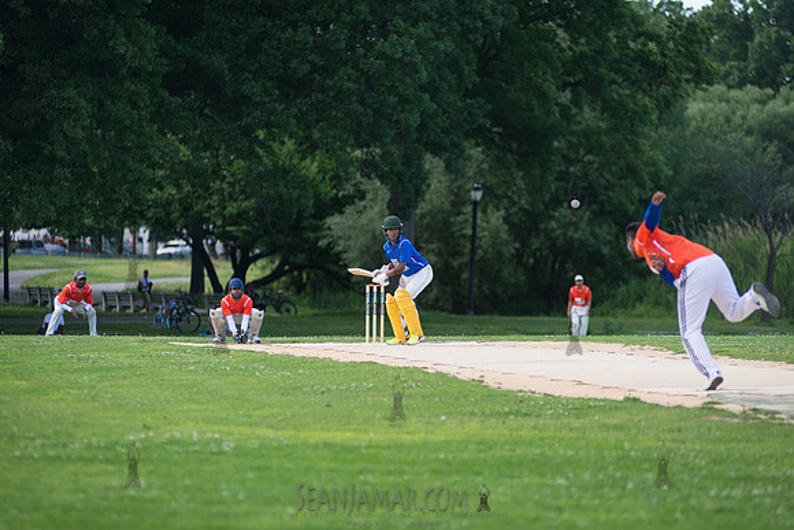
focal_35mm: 206
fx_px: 4536
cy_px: 266
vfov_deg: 6.7
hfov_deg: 10.0
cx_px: 406
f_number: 2.8
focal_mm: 185
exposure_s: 1/1000
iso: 200
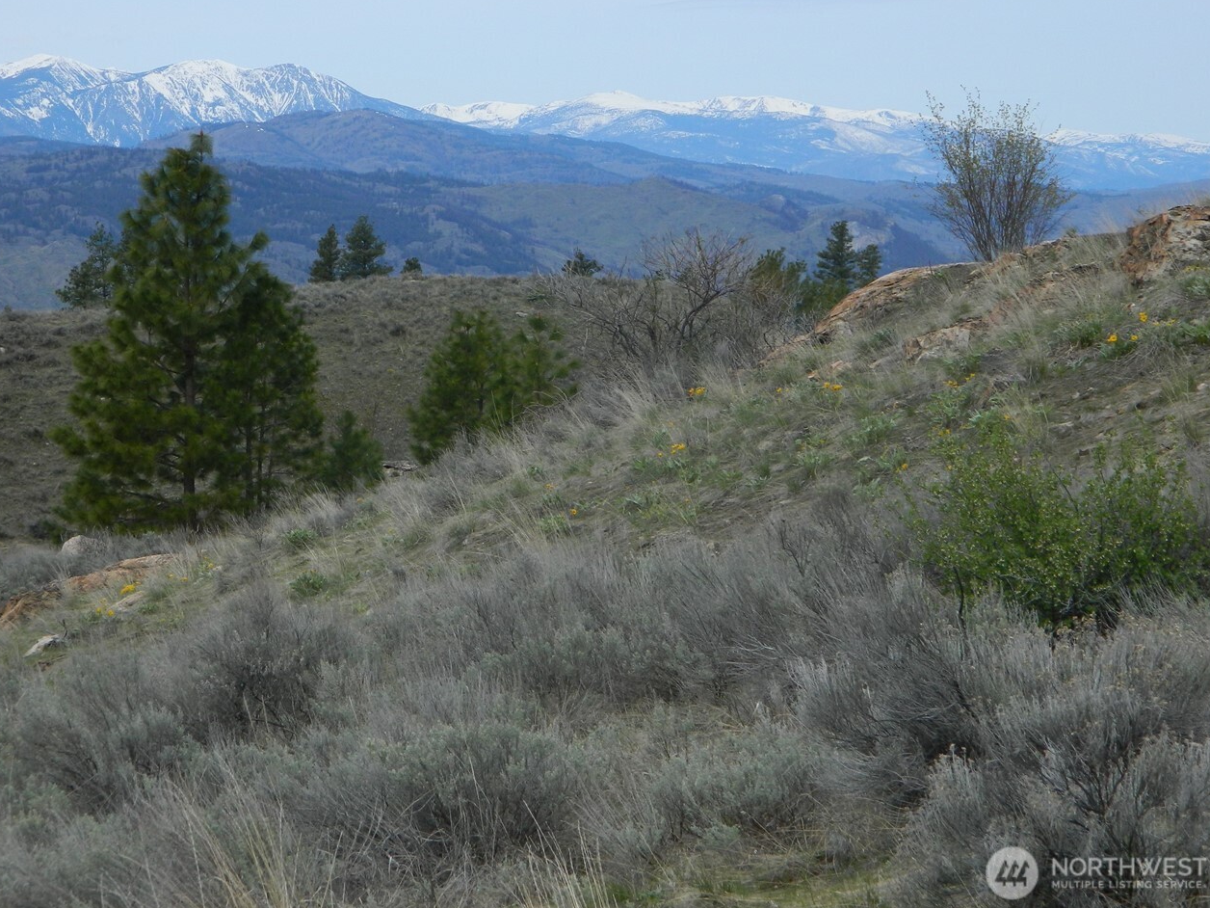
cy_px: 334
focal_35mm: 107
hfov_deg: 18.4
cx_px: 465
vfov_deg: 13.8
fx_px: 3740
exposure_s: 1/640
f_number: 4.2
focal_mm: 15.1
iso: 80
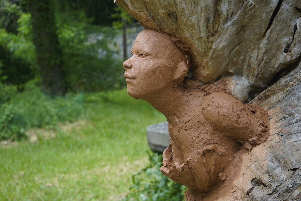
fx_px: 585
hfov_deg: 28.8
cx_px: 150
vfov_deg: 19.5
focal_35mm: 70
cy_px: 100
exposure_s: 1/80
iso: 100
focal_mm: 70
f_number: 5.6
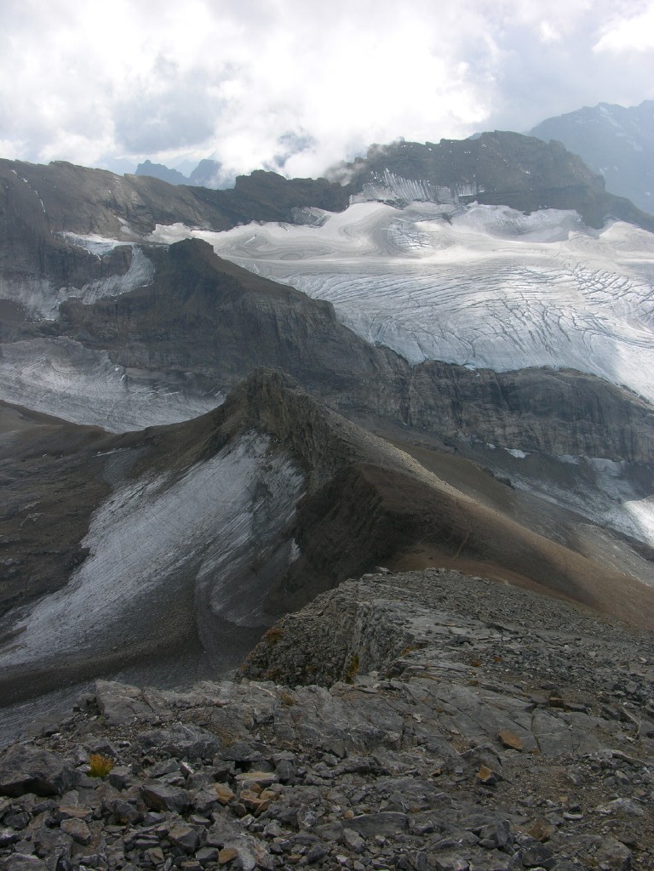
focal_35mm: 35
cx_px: 327
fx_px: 882
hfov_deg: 40.7
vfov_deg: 52.6
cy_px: 436
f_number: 6.3
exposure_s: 1/203
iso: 50
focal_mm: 8.9
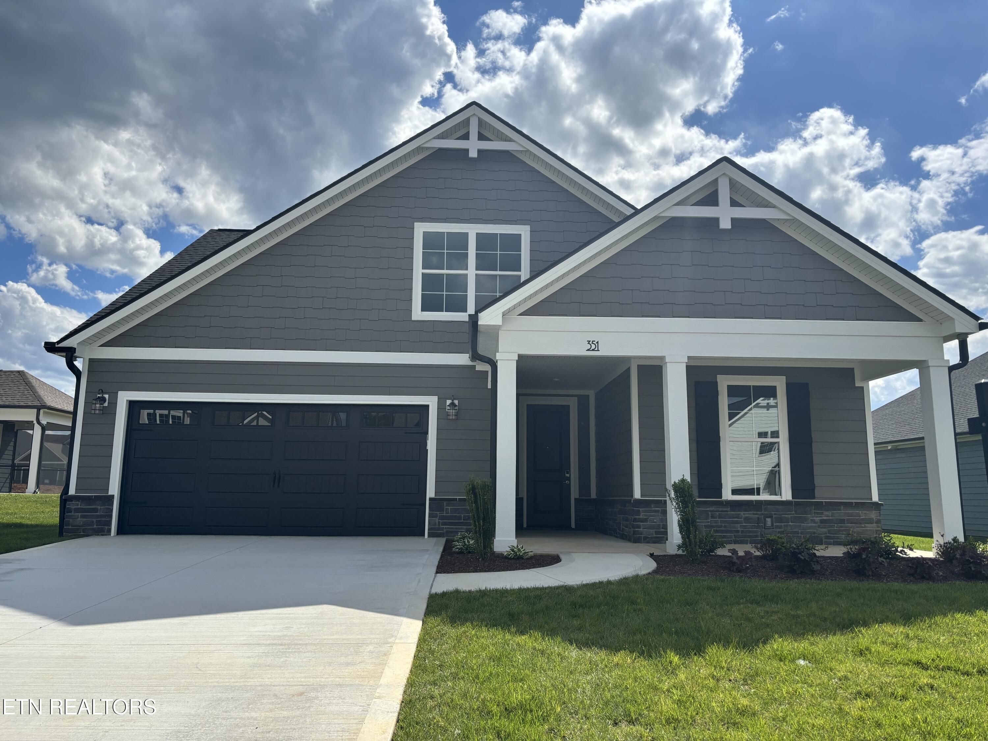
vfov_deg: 53.1
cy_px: 370
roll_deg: -0.2
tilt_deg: +8.6
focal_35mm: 26
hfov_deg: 67.3
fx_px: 742
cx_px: 494
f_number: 1.6
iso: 50
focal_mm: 5.96
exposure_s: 1/5076
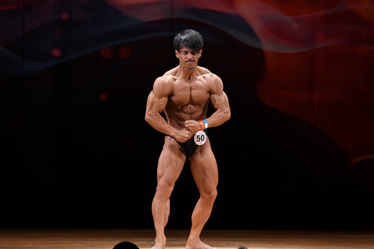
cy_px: 131
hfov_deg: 7.1
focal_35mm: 289
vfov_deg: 4.8
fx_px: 3001
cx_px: 188
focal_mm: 180
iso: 3200
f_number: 5.6
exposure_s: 1/400
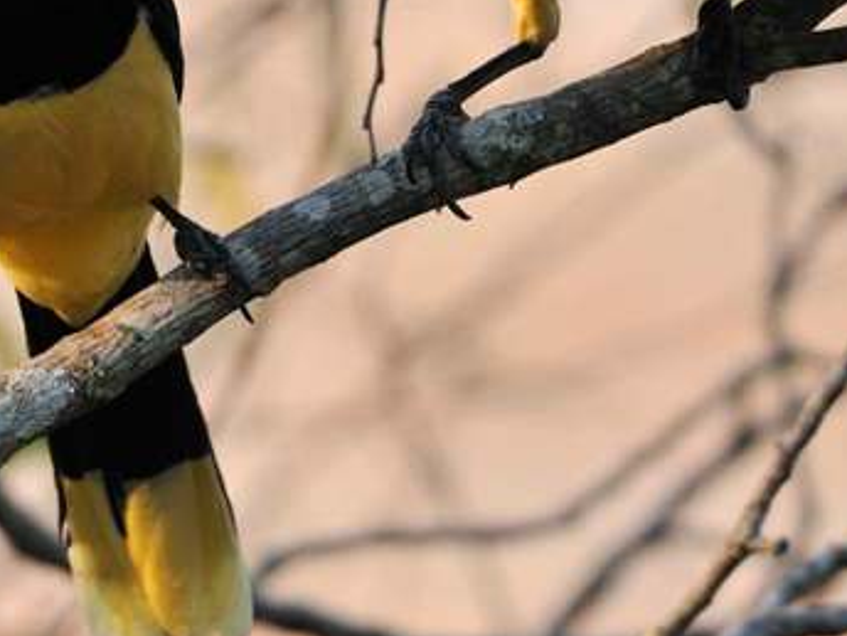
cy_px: -54
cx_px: 251
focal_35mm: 858
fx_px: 20994
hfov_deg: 2.3
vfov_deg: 1.7
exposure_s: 1/1600
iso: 400
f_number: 3.5
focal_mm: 200
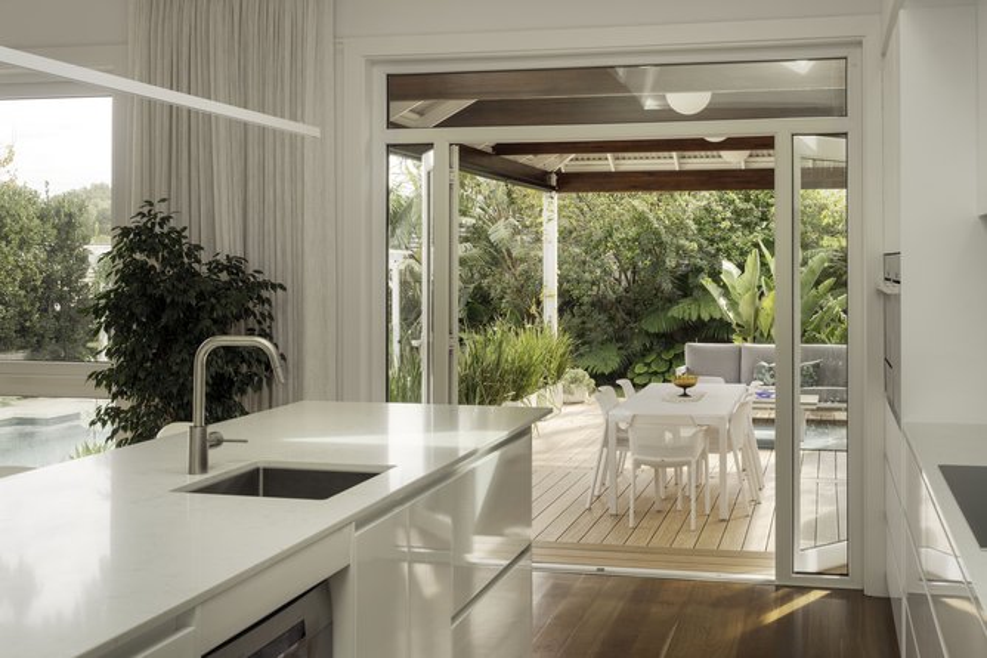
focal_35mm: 40
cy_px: 329
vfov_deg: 33.4
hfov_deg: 48.5
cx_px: 494
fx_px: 1096
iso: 100
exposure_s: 1/25
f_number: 11
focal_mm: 40
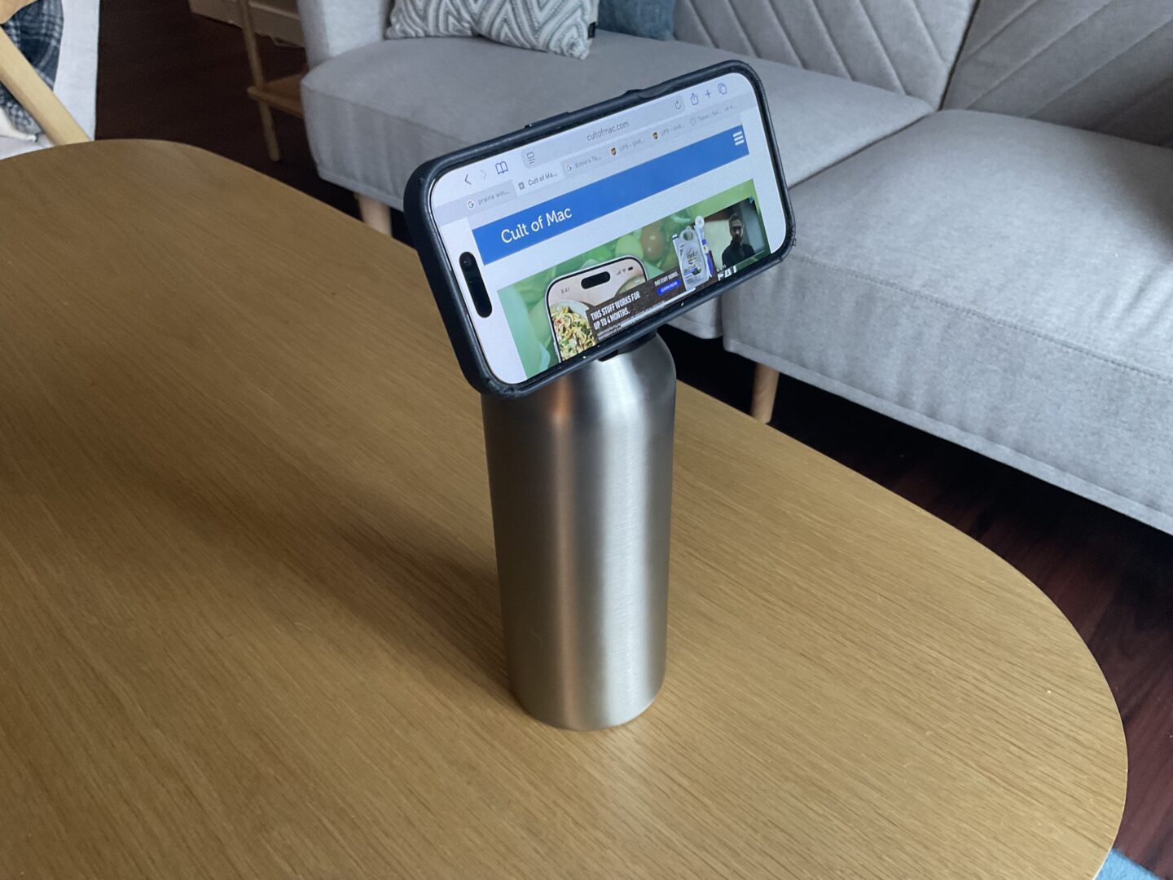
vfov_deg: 48.2
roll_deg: +0.1
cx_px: 586
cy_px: 440
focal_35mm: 29
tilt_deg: -37.2
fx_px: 983
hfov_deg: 61.7
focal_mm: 3
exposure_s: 1/60
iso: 160
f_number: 1.8
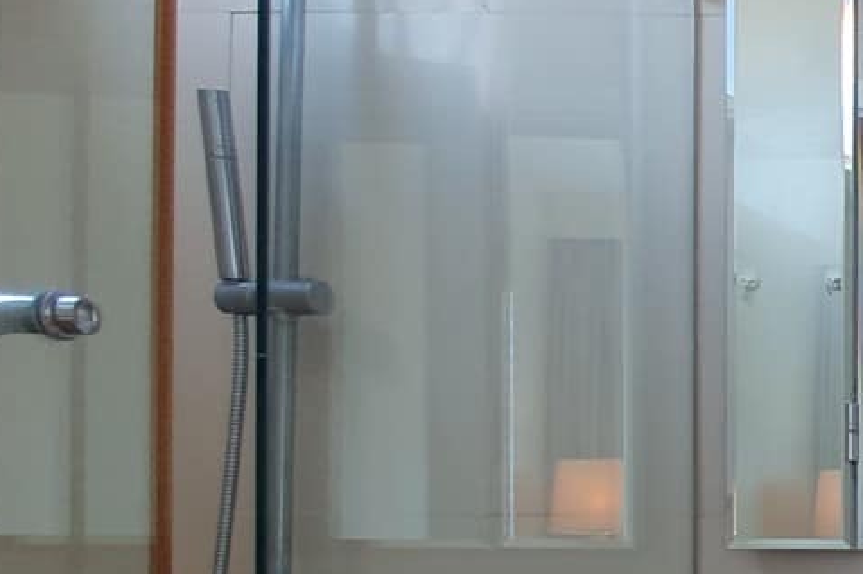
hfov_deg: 24.8
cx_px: 1394
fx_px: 1294
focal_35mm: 54
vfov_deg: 23.8
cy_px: 594
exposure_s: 1/50
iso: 50
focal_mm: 1.8
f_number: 2.2
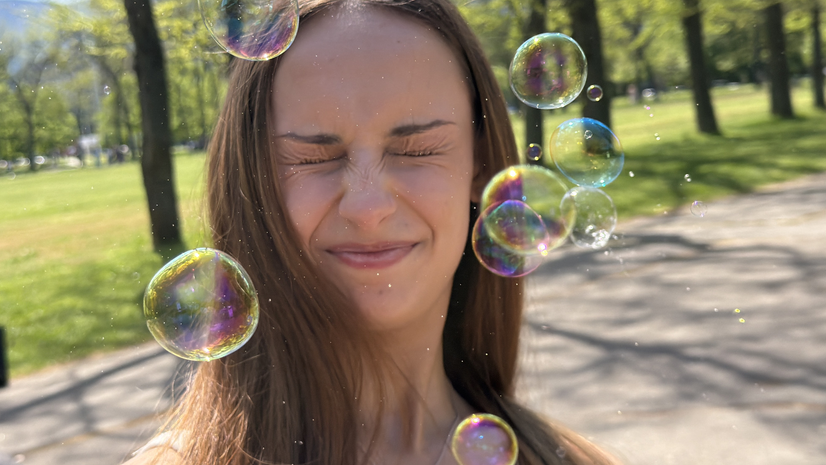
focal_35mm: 53
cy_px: 157
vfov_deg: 22.5
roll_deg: +3.5
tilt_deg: -3.8
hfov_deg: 39.2
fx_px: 1161
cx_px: 413
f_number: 1.78
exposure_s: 1/8772
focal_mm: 6.76
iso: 400
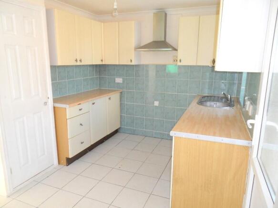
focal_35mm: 24
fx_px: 193
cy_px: 104
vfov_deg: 56.8
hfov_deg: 71.6
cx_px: 139
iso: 100
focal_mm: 3.9
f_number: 3.2
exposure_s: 1/30
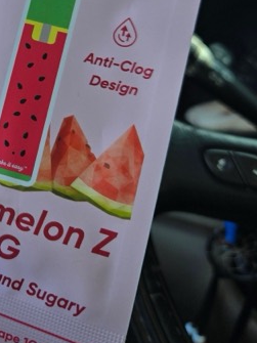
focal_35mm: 55
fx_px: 545
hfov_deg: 24.4
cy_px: 38
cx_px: -41
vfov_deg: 33.2
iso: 25
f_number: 1.8
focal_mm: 5.4
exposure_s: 1/562
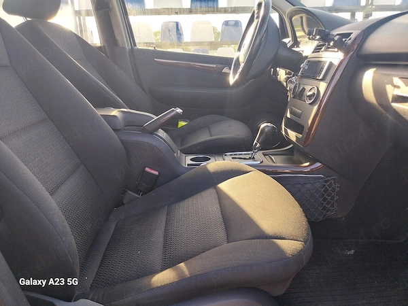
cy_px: 153
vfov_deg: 53.1
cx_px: 204
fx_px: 306
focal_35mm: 26
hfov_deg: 67.3
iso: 32
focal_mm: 4
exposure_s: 1/60
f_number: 1.8
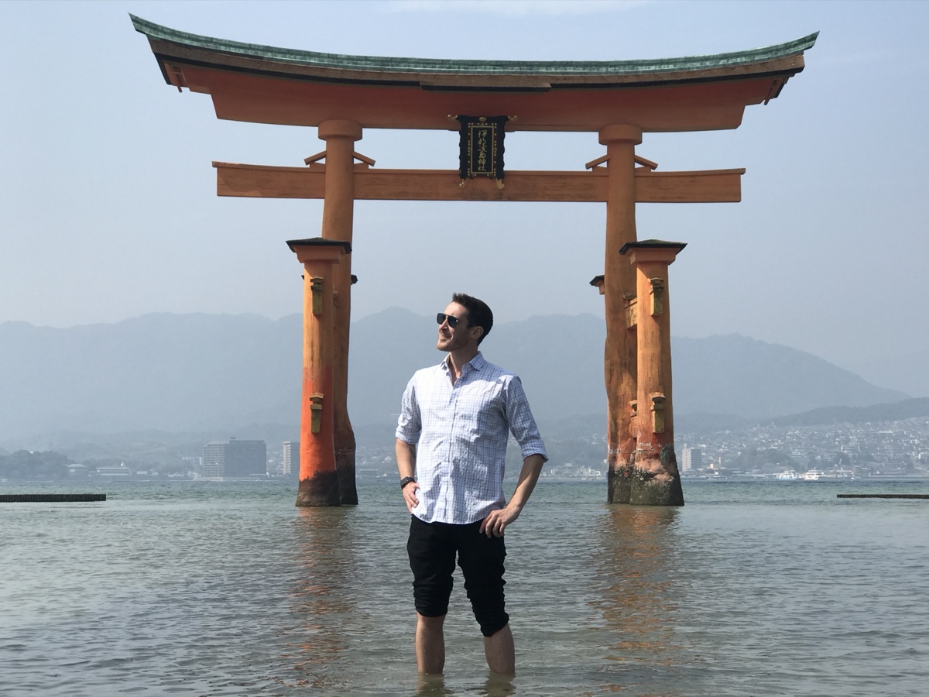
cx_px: 464
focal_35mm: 57
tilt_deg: +1.1
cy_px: 348
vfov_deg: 25.7
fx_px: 1530
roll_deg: -0.6
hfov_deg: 33.8
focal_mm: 6.6
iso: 20
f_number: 2.8
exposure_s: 1/1212
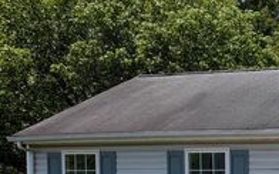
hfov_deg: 27.2
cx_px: 349
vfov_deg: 18.7
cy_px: 216
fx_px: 494
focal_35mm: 65
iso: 32
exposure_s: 1/1672
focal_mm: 4.53
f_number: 1.7
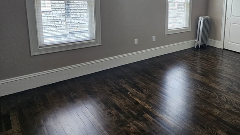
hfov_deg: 64.5
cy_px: 26
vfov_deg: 43.7
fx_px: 159
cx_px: 205
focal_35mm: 25
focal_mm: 2.2
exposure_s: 1/60
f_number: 2.2
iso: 80
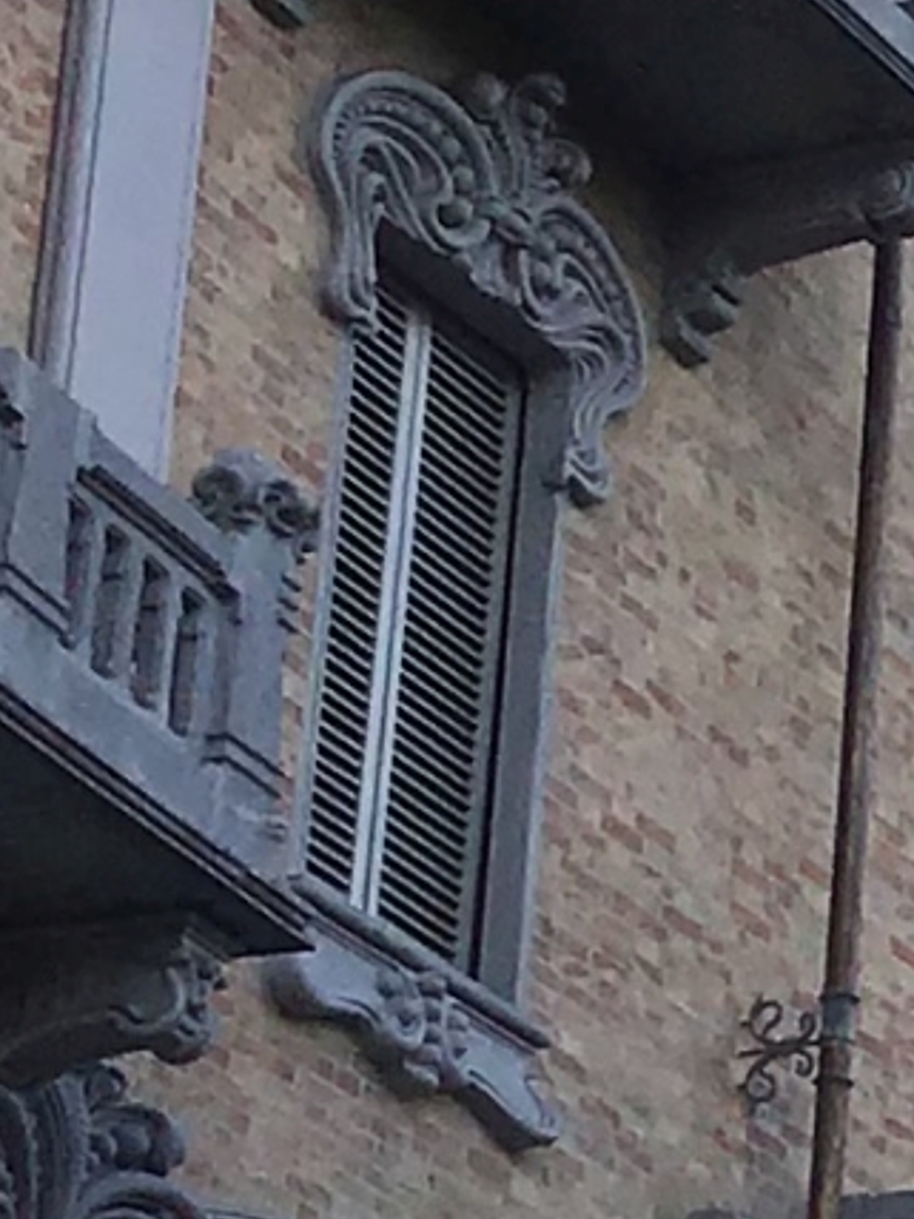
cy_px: 1119
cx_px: 2326
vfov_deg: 9.7
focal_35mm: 203
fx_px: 7147
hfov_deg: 6.9
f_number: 2.4
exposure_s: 1/641
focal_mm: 3.3
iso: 25
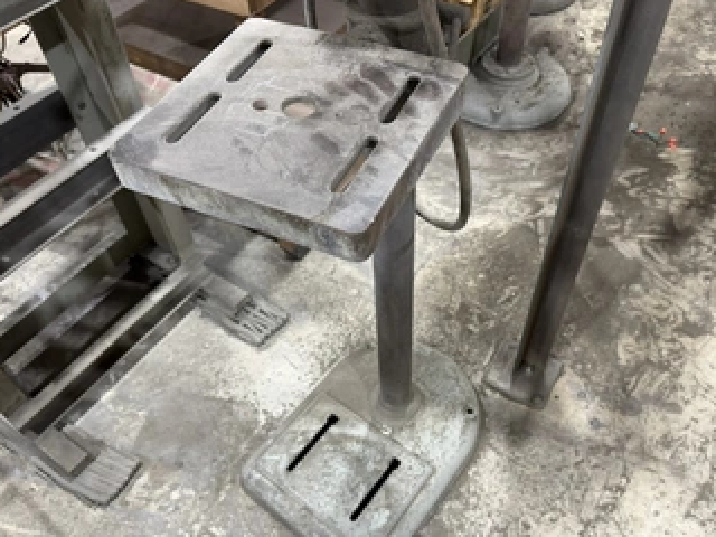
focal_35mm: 30
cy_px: 291
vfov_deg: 46.8
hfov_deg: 59.9
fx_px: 621
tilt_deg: -51.6
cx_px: 378
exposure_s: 1/60
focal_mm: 6.76
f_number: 1.78
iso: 160
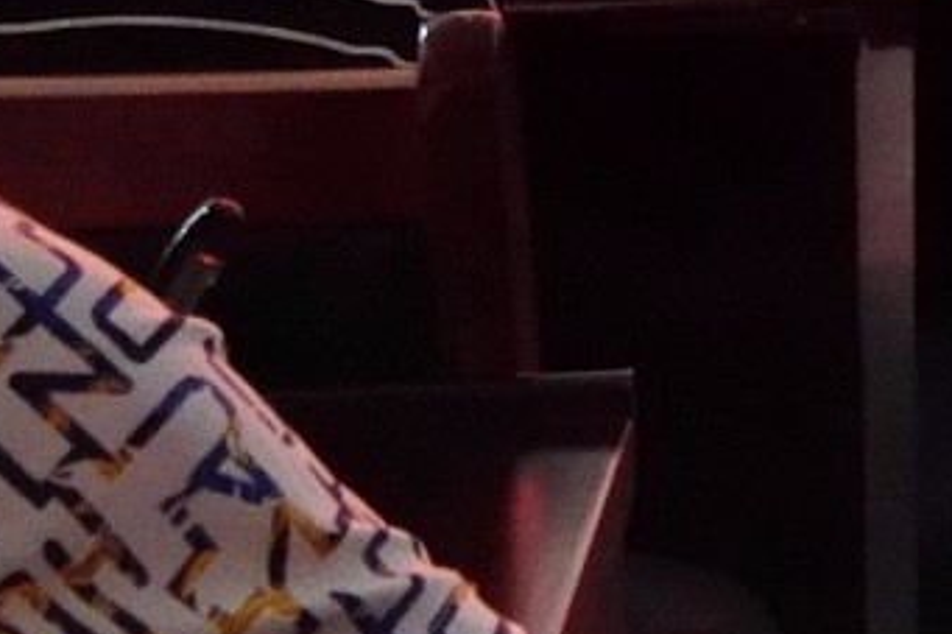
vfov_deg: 7.2
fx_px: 4678
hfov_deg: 10.9
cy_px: -938
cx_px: 1656
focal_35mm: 177
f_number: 2
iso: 200
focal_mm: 3.8
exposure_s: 1/33.3
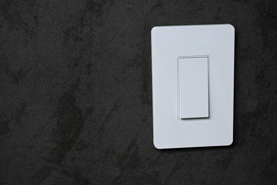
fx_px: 523
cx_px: 138
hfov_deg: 29.7
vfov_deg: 20.0
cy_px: 92
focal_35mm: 68
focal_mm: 68
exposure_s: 1/50
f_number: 5
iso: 900
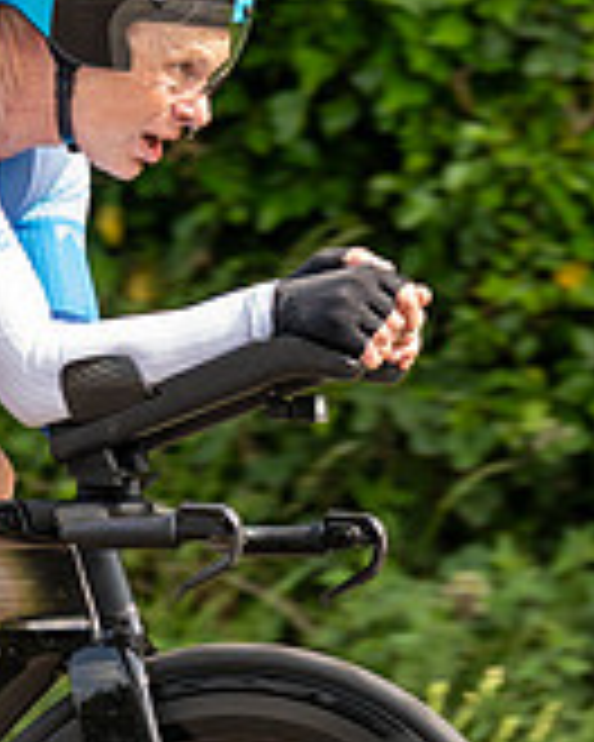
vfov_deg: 2.0
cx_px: 162
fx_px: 21316
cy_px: 249
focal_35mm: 970
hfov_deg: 1.6
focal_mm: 197
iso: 320
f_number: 3.2
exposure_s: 1/1000
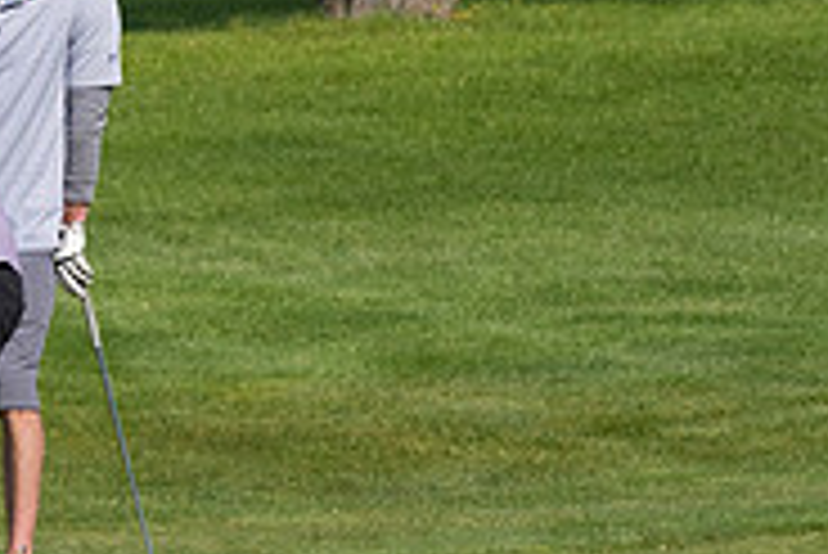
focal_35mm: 919
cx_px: -243
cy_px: 189
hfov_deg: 2.2
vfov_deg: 1.5
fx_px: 21153
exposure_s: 1/1600
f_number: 5.6
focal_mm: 195
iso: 320
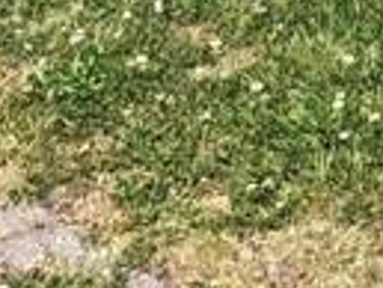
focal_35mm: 222
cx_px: 956
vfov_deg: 5.9
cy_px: -781
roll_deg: -1.2
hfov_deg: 8.1
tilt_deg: -3.2
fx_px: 2459
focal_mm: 3.99
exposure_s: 1/484
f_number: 1.8
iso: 20
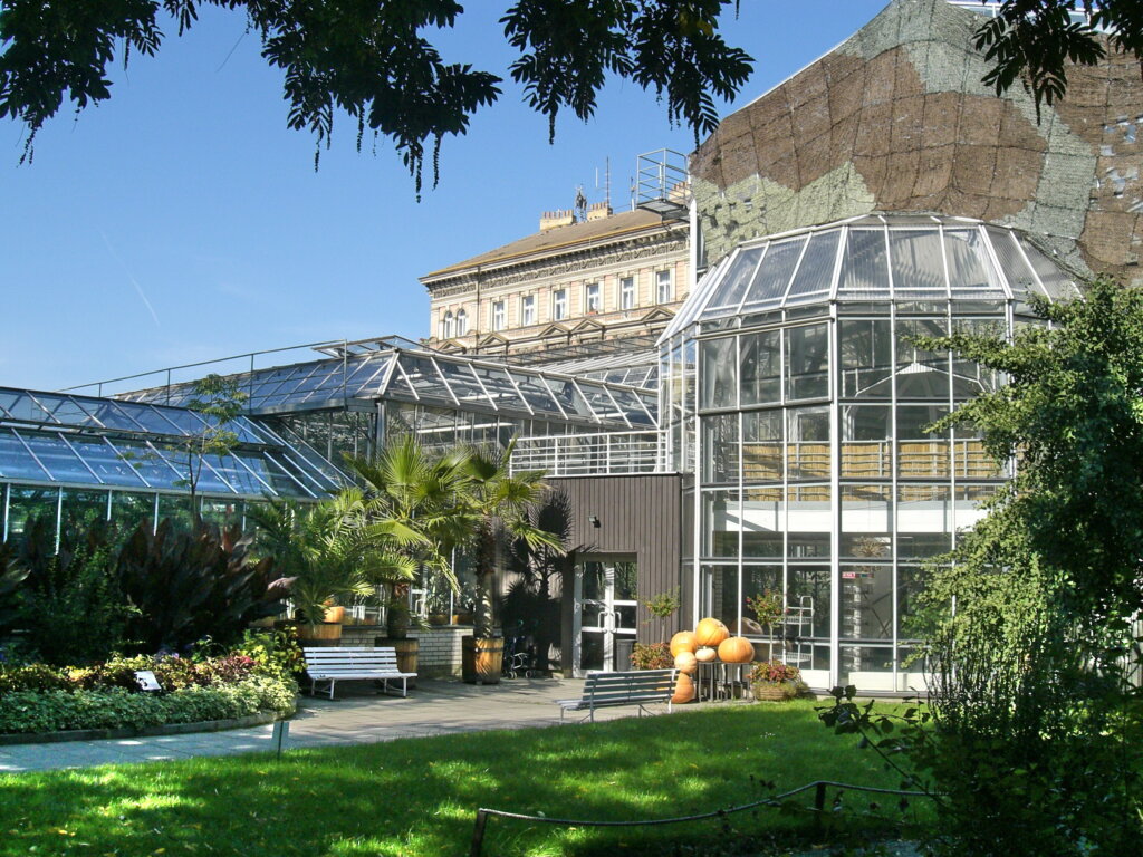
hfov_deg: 49.0
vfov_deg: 37.7
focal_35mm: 38
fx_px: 1255
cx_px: 572
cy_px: 428
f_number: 4.4
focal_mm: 6.3
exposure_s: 1/400
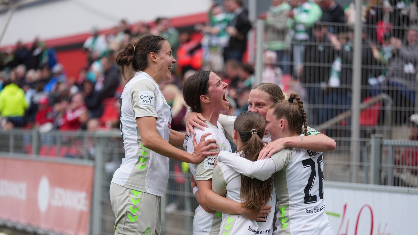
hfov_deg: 16.9
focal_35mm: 127
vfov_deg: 9.5
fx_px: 1408
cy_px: 146
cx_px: 234
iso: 160
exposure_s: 1/4000
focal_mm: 108
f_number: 2
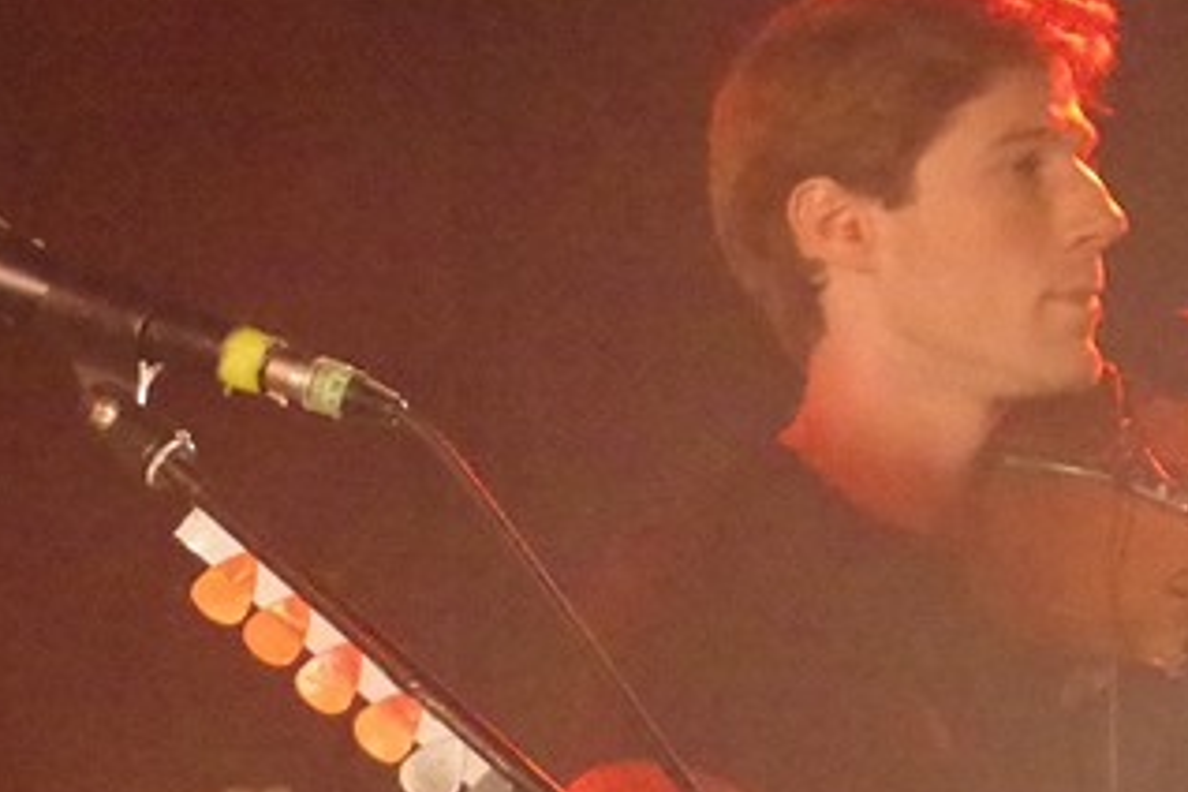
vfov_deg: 5.4
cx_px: -213
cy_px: 758
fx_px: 8414
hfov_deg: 8.0
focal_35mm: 255
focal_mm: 60
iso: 12800
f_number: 4.5
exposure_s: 1/50
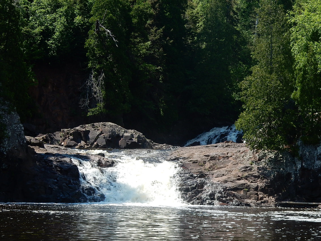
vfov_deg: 14.9
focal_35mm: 99
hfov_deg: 19.8
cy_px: 120
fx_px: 918
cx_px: 160
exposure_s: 1/320
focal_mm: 17.6
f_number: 5.3
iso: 125
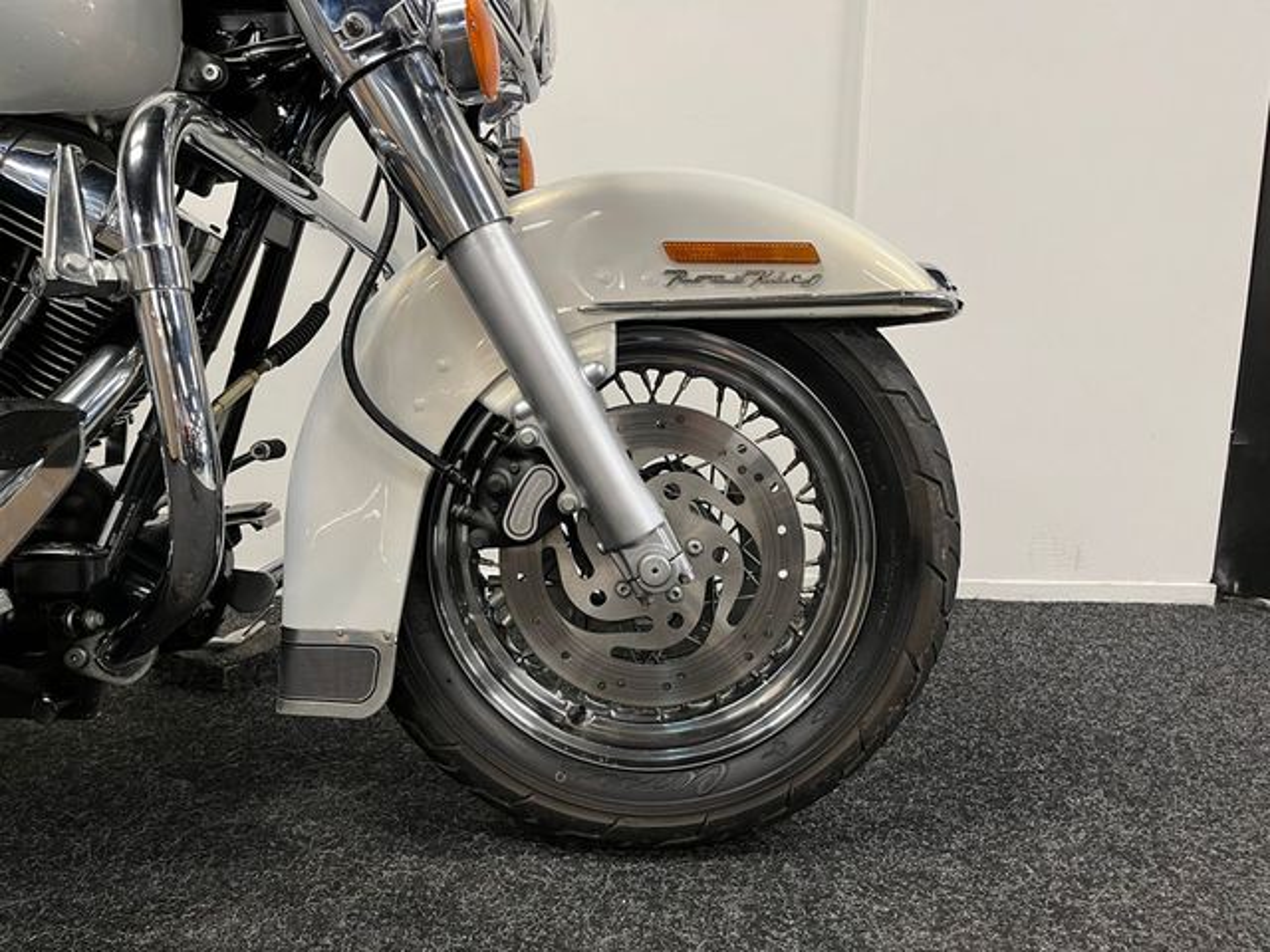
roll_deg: -0.9
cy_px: 476
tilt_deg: -9.5
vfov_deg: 53.1
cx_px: 635
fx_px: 954
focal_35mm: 26
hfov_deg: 67.3
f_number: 1.6
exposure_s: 1/50
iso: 125
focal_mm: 5.1
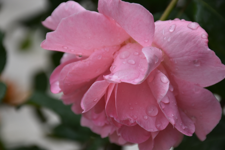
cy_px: 75
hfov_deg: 9.8
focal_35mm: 210
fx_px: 1312
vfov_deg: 6.5
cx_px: 112
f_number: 8
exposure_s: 1/250
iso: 280
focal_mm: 140
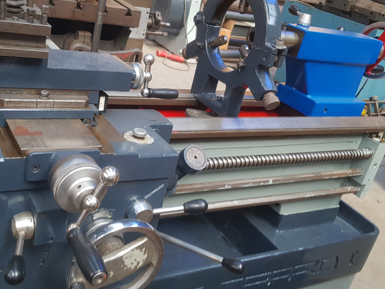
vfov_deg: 36.0
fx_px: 445
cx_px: 163
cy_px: 141
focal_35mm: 40
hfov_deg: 46.6
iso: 64
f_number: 1.7
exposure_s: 1/60
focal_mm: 4.3
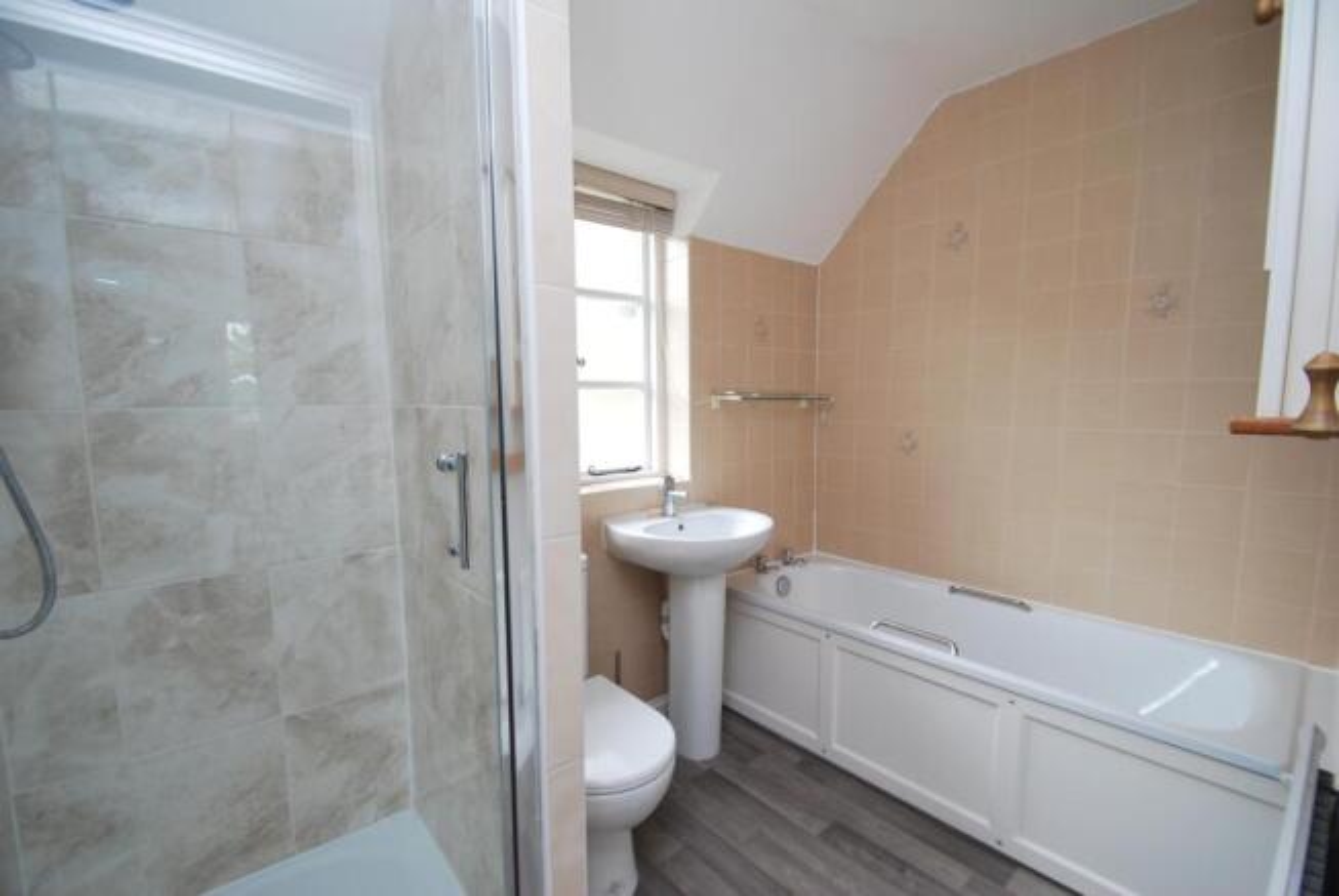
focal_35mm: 15
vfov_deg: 77.5
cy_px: 448
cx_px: 670
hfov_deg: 100.3
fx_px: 559
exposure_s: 1/50
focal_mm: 10
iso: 200
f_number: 3.5
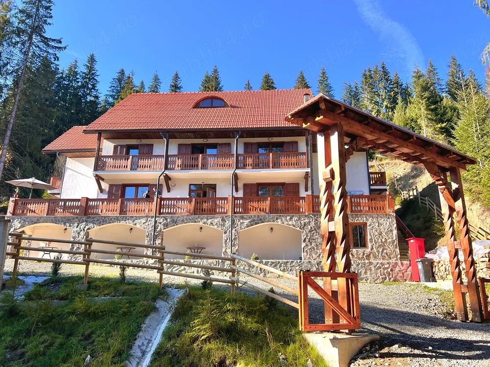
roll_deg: -0.4
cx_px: 245
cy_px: 184
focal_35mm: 26
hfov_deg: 67.3
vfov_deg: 53.1
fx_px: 368
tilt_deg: +16.2
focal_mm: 5.7
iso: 50
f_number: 1.5
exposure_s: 1/1224
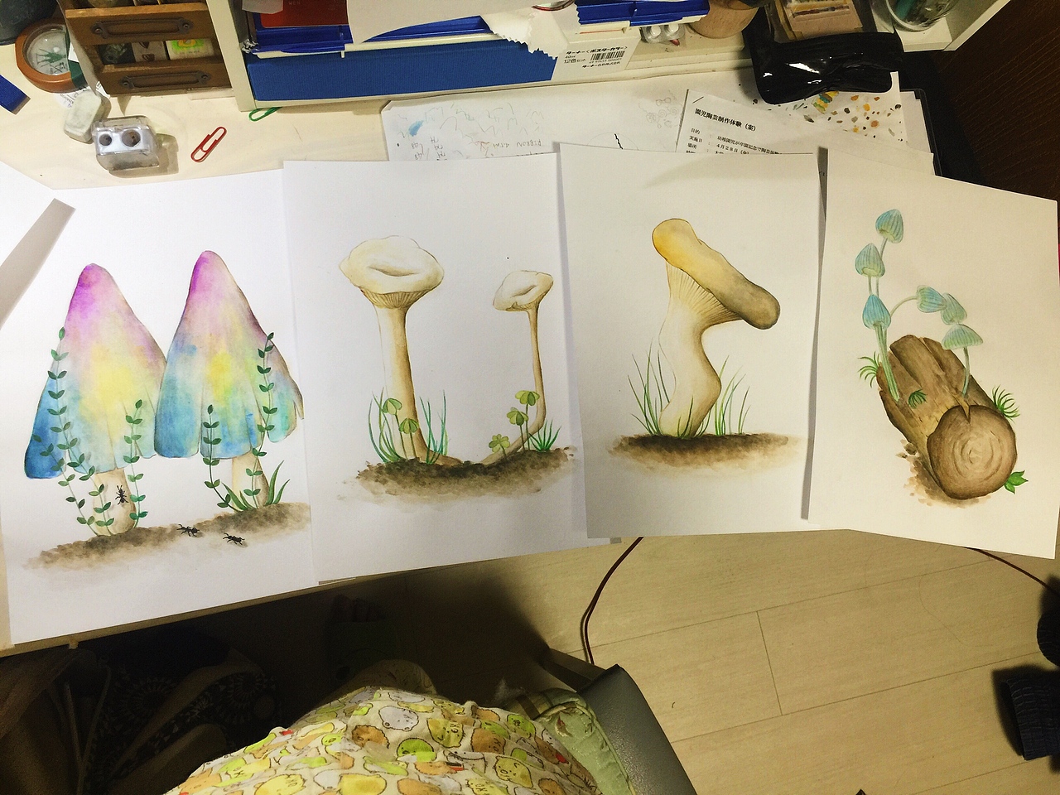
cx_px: 530
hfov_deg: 61.7
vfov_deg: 48.2
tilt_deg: -76.2
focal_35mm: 29
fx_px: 888
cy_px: 398
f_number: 2.2
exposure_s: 1/15
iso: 32
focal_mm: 4.15
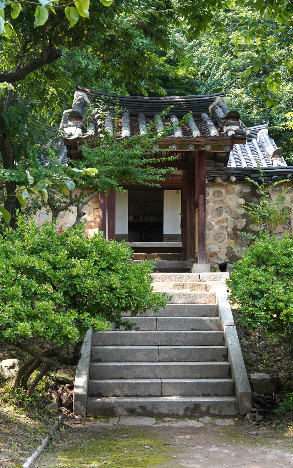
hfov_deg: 24.0
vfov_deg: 37.5
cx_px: 164
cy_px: 232
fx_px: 690
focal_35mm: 54
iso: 800
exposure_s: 1/200
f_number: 8
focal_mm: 35
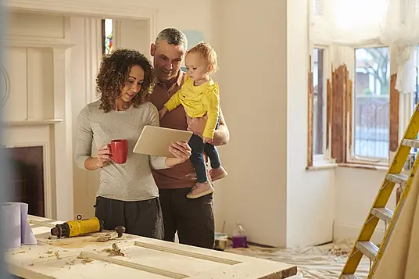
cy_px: 152
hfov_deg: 35.6
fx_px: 652
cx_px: 197
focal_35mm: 56
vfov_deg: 24.2
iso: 1600
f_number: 2.8
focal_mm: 50
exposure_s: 1/200
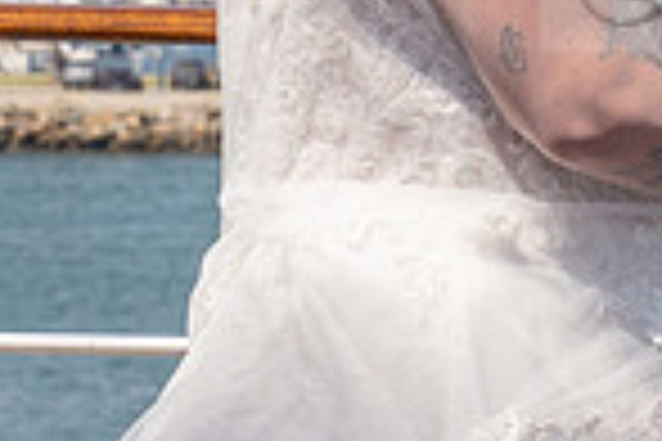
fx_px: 9231
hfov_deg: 4.1
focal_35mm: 502
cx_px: 370
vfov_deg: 2.7
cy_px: 460
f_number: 8
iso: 200
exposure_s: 1/800
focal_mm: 70
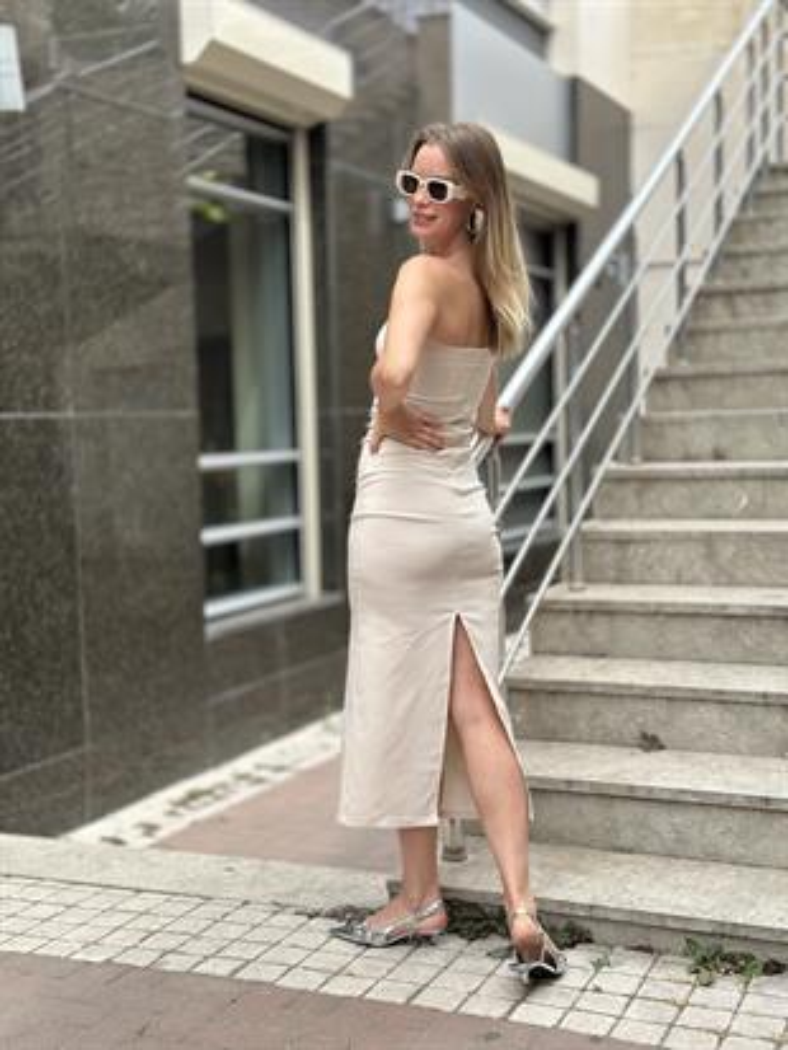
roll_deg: +1.0
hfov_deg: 30.3
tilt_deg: -5.5
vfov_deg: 39.6
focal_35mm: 48
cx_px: 394
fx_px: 1456
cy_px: 525
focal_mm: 6.86
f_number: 1.78
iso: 80
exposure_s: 1/1376
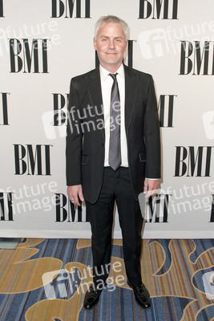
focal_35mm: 24
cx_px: 107
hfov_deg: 53.2
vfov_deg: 73.7
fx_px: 214
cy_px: 160
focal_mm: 24
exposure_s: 1/400
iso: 500
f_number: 4
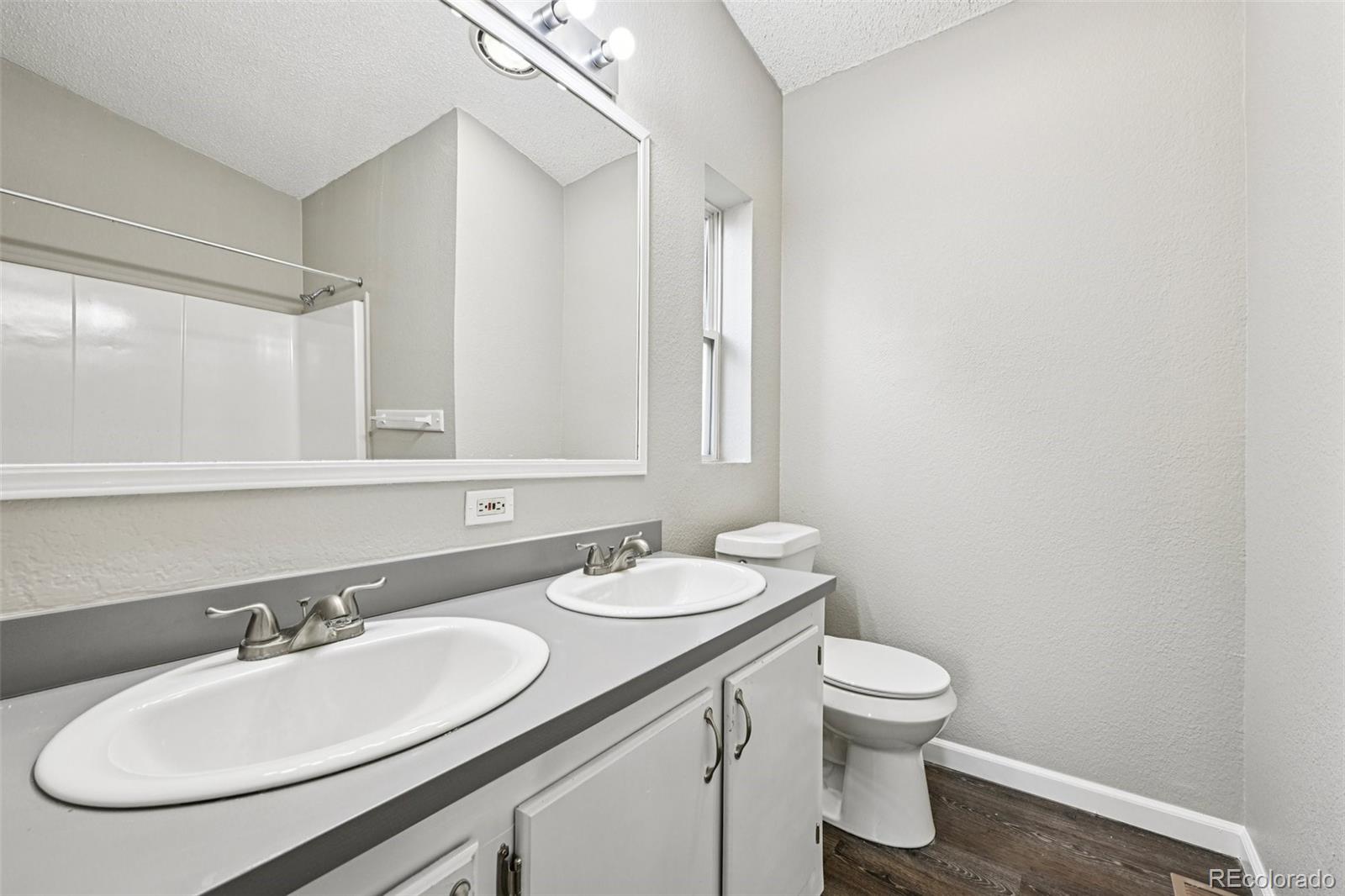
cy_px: 448
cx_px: 672
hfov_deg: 104.3
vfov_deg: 81.2
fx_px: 523
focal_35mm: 14
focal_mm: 14
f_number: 11
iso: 320
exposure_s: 1/15
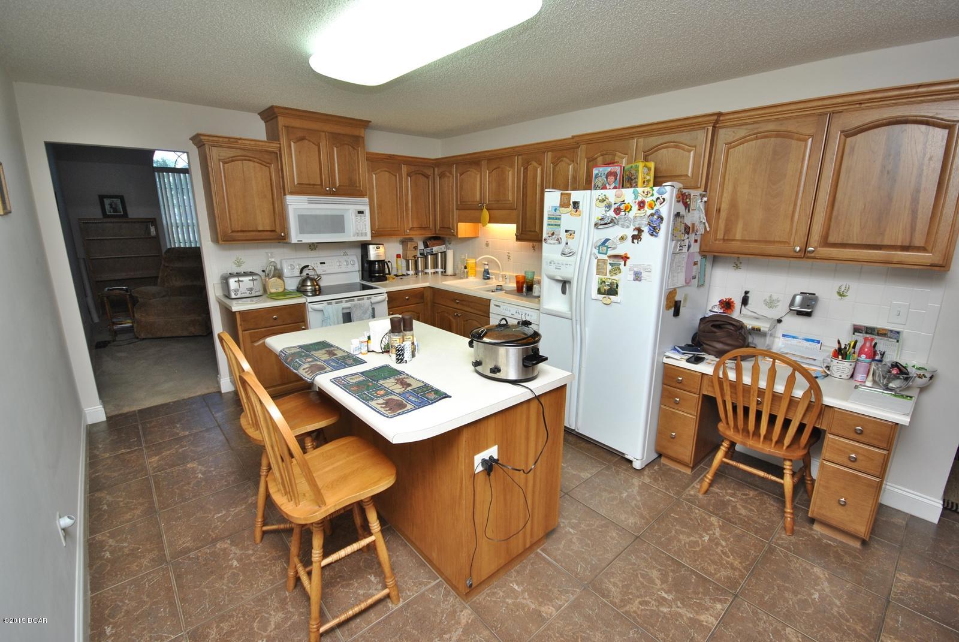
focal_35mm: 15
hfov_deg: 100.3
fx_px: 400
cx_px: 480
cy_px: 321
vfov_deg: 77.5
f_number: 5
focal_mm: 10
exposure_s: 1/30
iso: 200
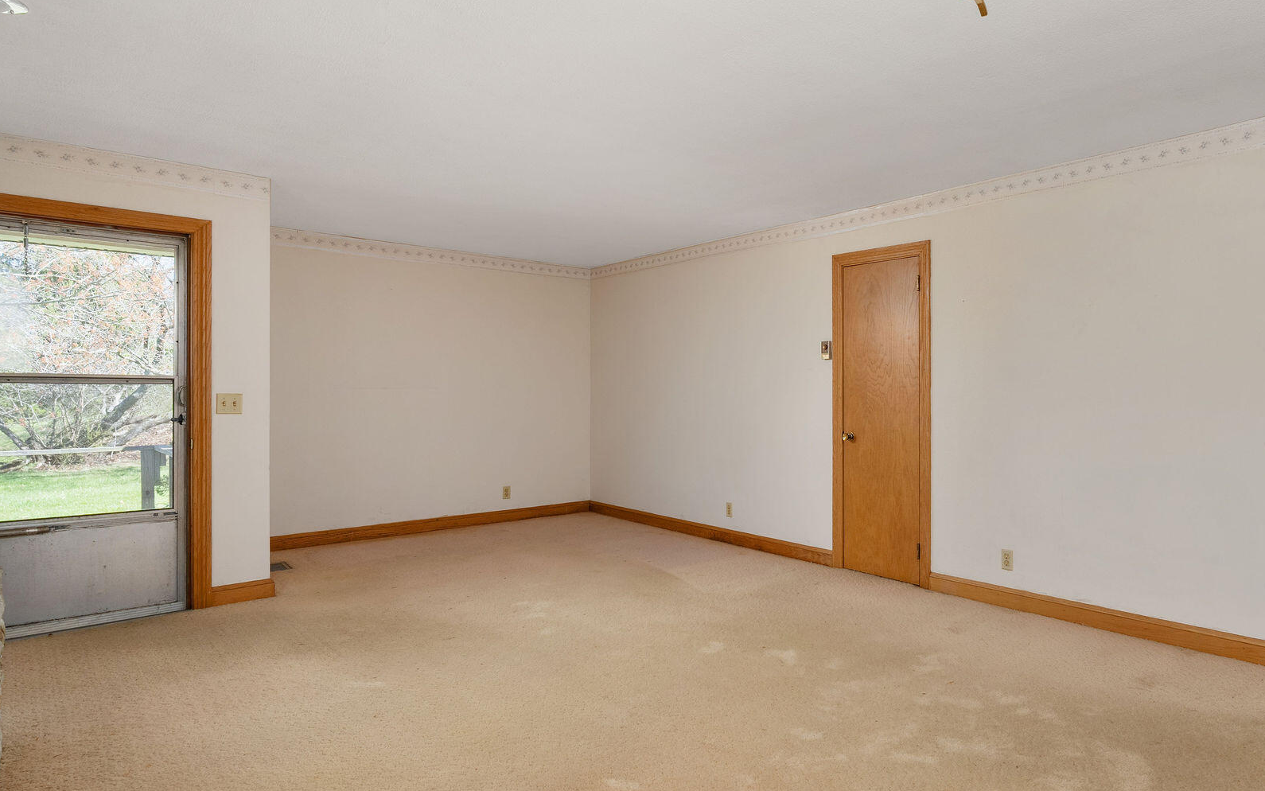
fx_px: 747
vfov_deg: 55.8
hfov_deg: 78.7
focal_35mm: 22
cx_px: 811
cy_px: 381
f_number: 8
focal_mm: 16.5
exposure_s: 1/5
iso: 320
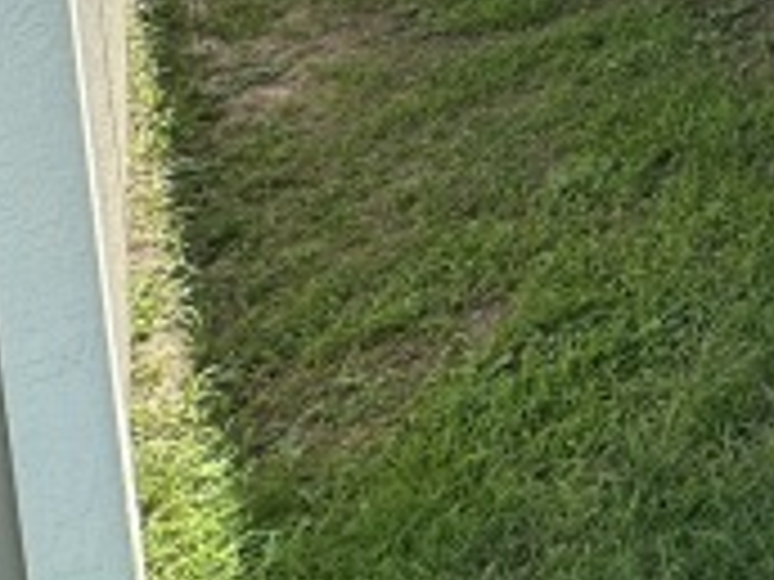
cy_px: -400
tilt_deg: -3.3
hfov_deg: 23.0
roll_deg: +0.7
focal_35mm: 52
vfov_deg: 21.1
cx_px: 1346
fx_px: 1163
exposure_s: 1/447
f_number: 2.2
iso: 40
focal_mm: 2.22
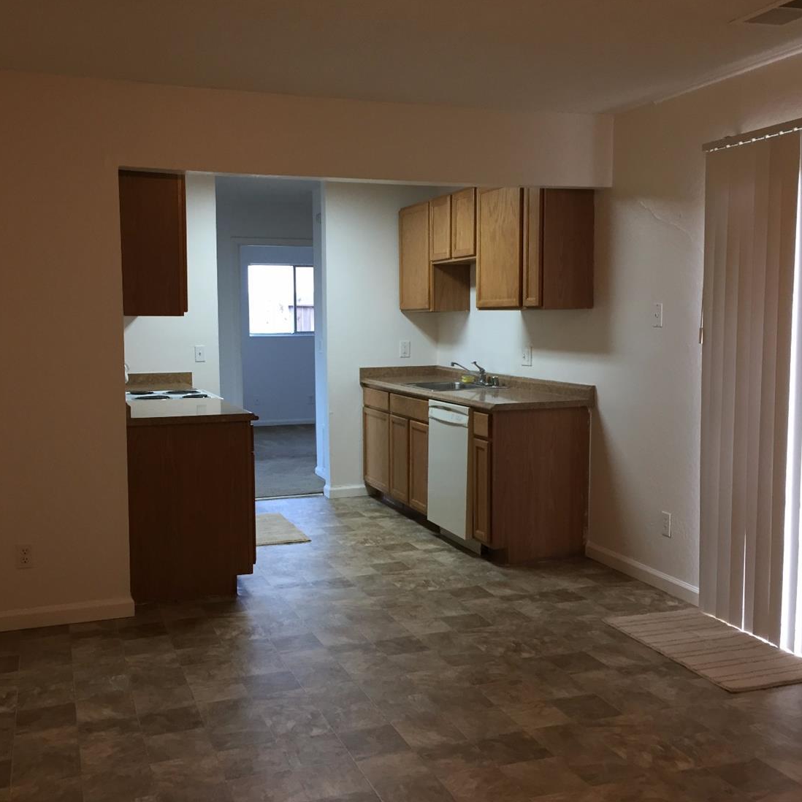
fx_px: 917
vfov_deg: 47.2
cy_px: 407
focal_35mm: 35
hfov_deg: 47.2
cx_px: 381
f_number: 2.2
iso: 80
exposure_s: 1/30
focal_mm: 4.15
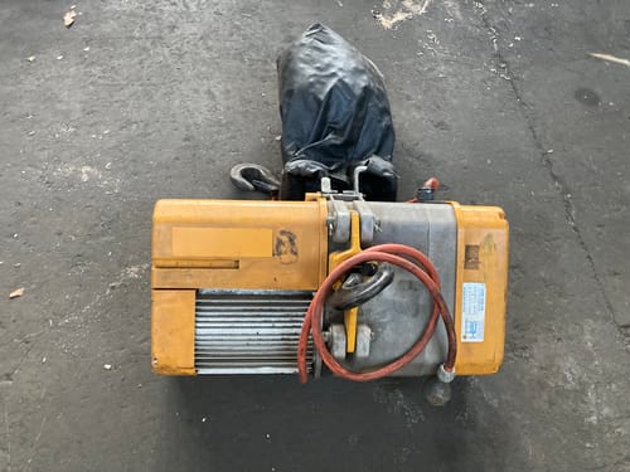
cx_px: 315
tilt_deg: -58.0
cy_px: 236
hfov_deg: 63.4
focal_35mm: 28
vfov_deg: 49.7
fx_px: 510
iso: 320
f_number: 1.8
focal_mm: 3.99
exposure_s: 1/40
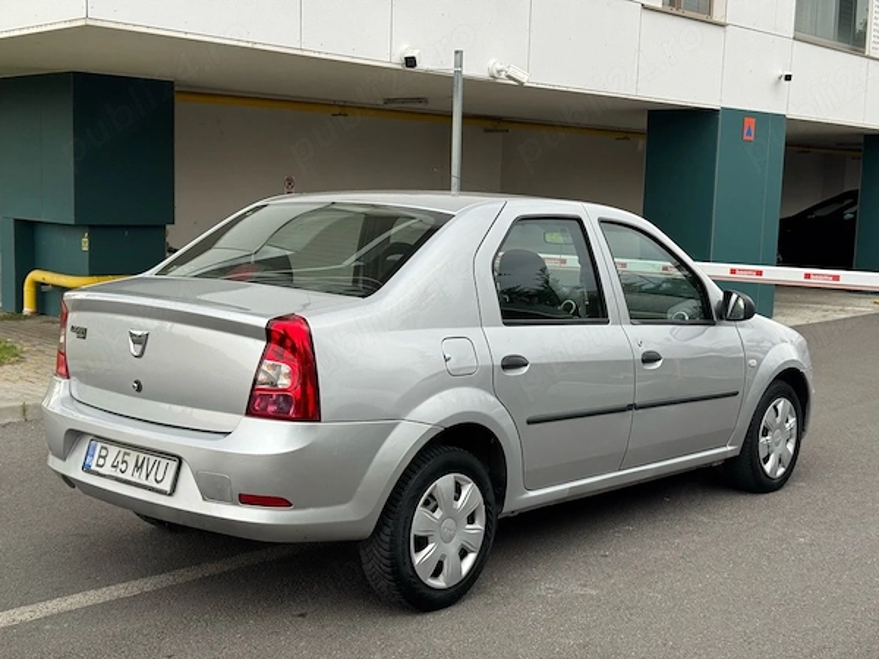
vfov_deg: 30.3
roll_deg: -1.3
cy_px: 330
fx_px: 1219
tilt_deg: -6.8
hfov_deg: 39.7
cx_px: 440
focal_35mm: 48
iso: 64
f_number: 1.78
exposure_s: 1/609
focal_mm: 6.76
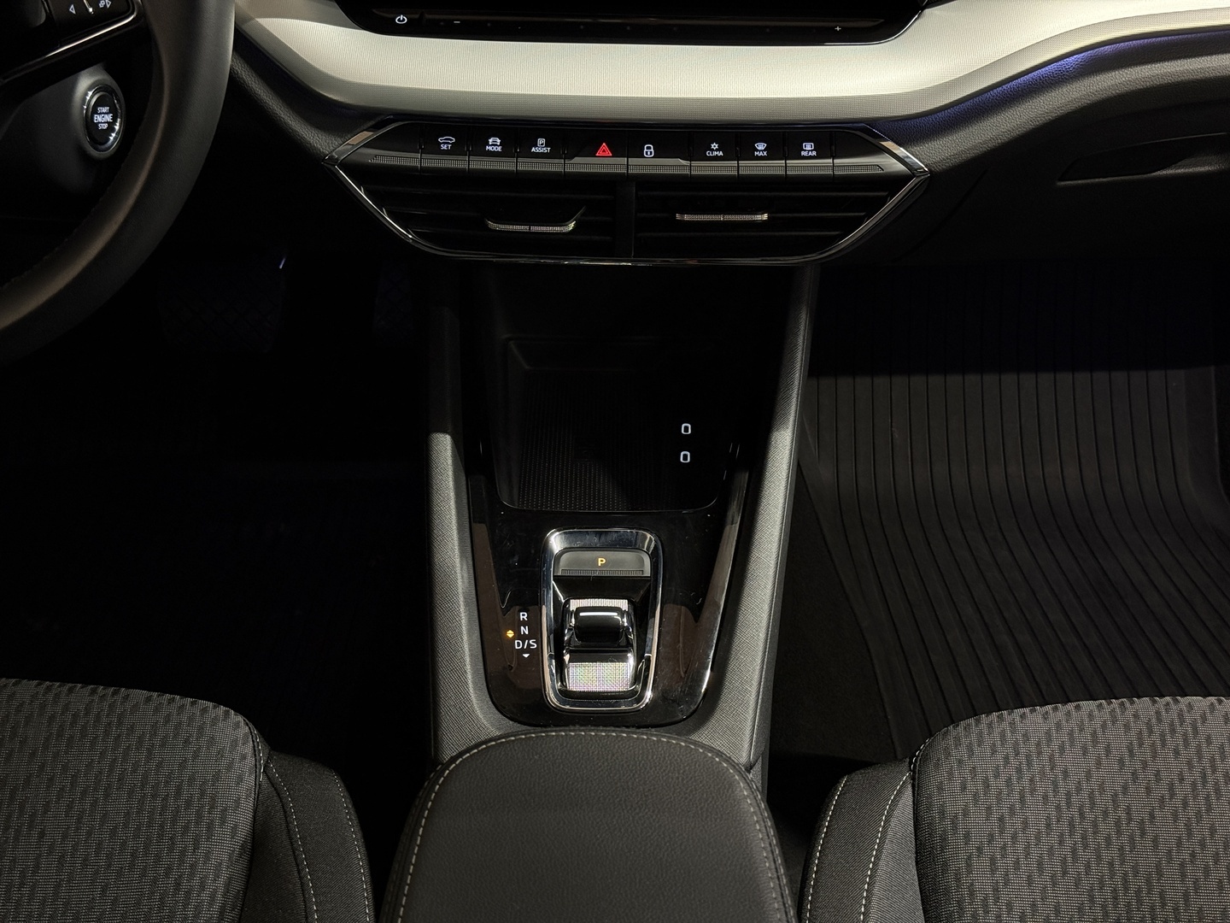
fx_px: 1706
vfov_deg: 30.3
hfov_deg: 39.7
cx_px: 615
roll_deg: -1.4
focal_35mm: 48
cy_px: 462
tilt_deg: -37.3
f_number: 1.78
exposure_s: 1/36
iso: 250
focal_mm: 6.76
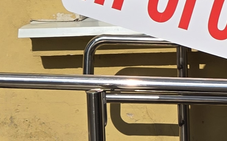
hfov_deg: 13.5
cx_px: 339
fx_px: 903
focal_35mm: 146
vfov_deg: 8.9
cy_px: 4
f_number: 1.8
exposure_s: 1/4458
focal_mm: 5.4
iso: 25
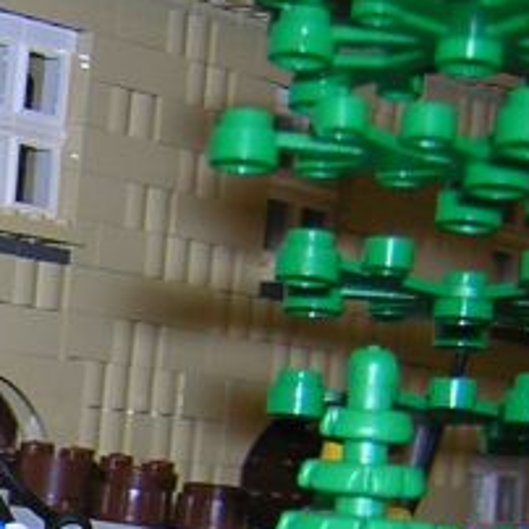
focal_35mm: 126
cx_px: -278
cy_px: 503
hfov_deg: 13.1
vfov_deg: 13.7
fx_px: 2178
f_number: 2.6
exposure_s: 1/60.1
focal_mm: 4.7
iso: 100
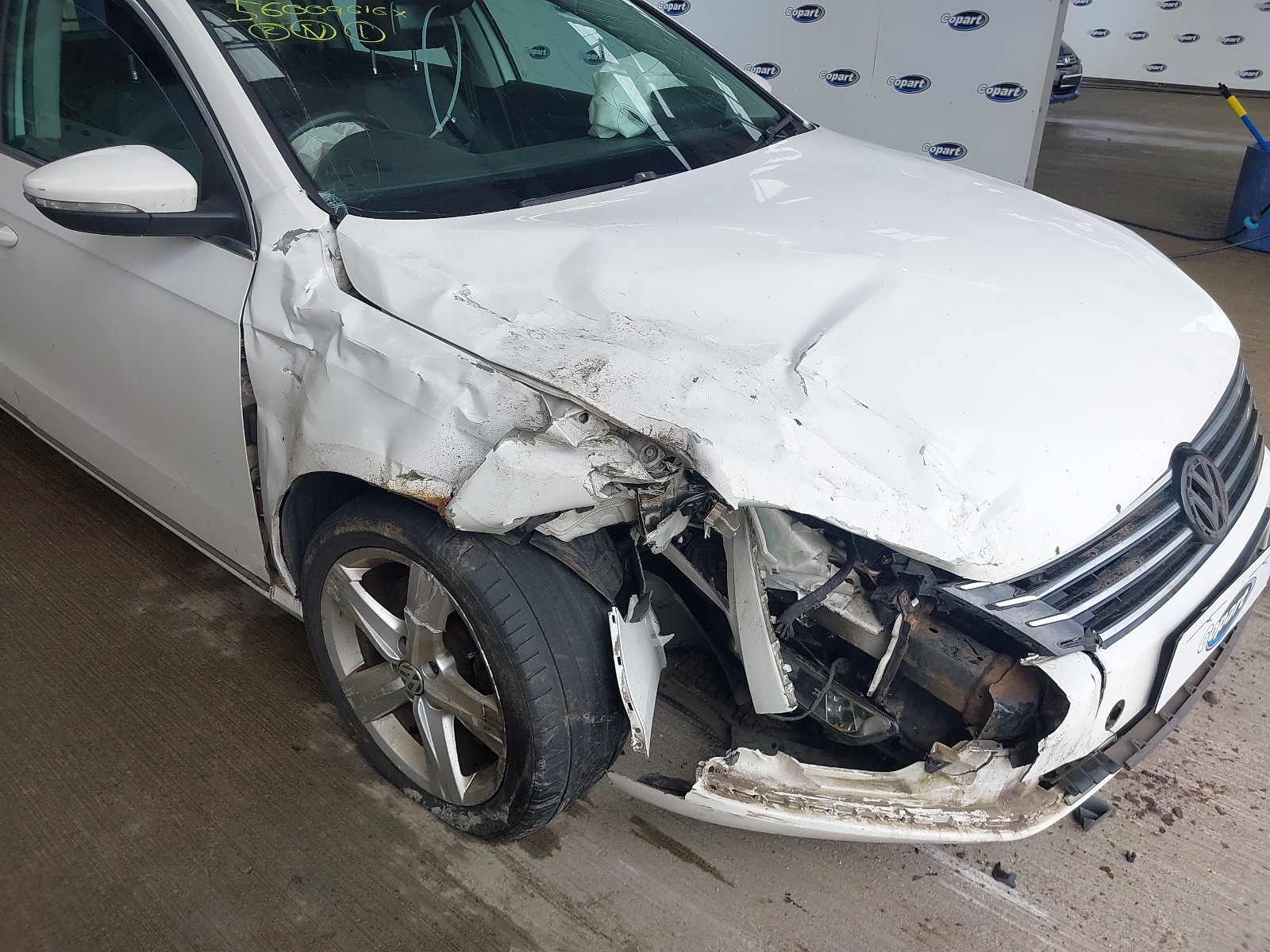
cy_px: 476
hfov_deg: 65.3
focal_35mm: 27
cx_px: 635
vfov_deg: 51.4
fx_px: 991
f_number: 1.8
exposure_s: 1/263
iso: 20
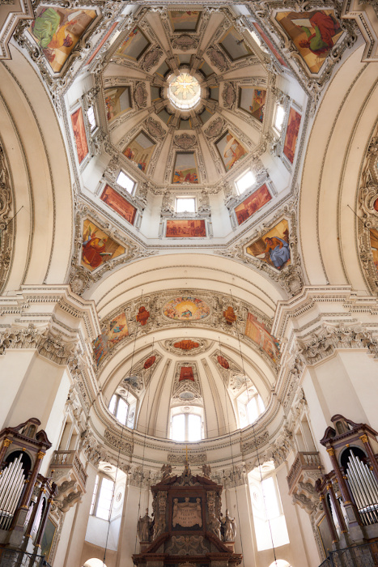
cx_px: 189
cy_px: 284
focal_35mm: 21
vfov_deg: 81.2
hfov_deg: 59.5
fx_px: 331
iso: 200
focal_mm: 21
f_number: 4
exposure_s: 1/20
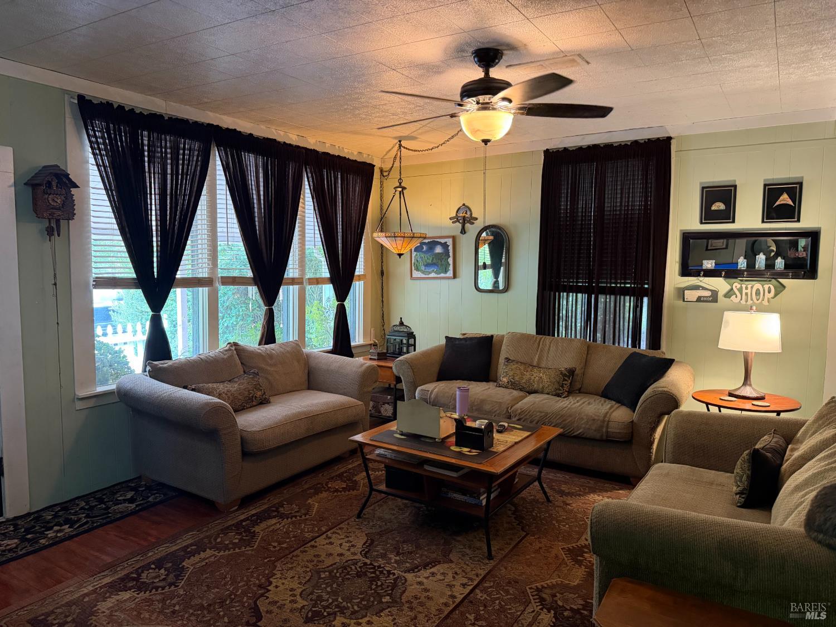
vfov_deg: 56.8
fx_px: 580
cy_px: 314
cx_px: 418
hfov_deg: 71.6
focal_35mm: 24
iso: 640
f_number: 1.78
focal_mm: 6.76
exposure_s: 1/60
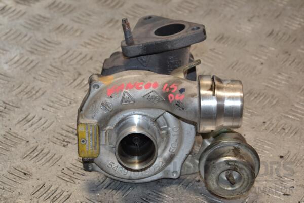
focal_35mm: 112
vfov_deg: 12.2
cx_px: 152
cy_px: 102
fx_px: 950
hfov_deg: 18.2
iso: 800
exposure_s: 1/200
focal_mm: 75
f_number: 9
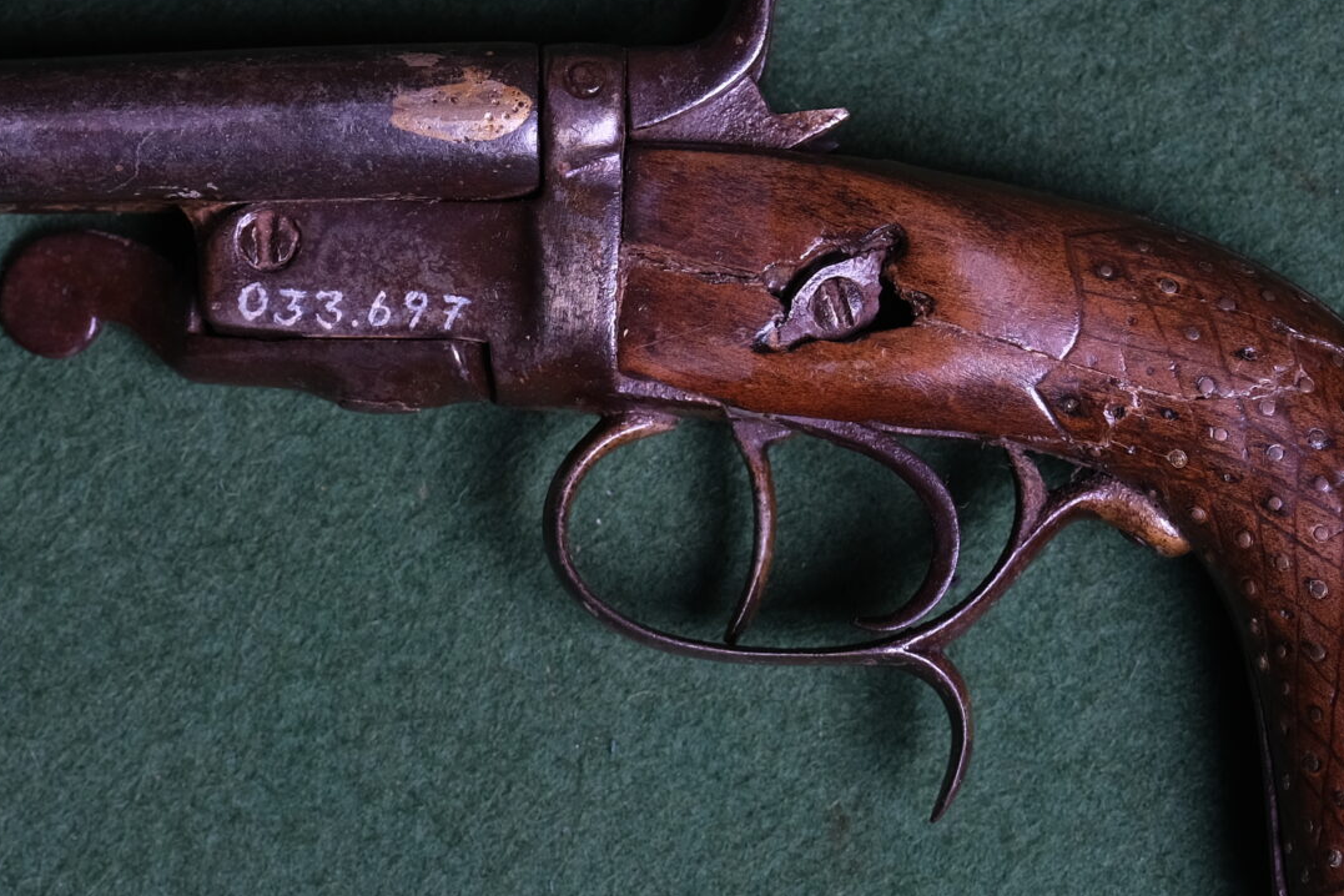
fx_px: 6831
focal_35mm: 183
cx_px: 502
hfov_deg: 11.2
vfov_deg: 7.5
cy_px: 457
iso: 320
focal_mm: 51.6
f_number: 5.6
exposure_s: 1/160
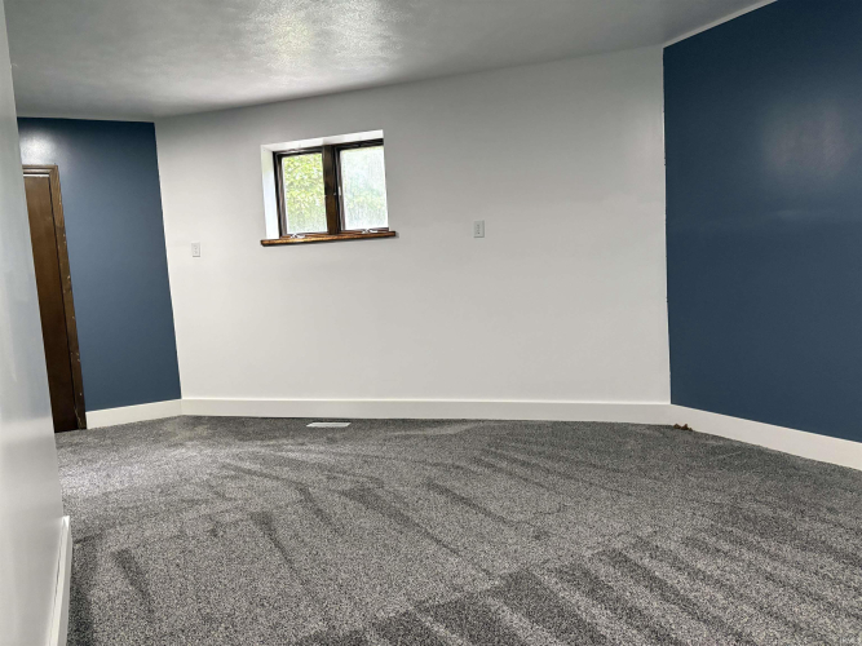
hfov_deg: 67.3
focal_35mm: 26
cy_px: 323
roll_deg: +3.7
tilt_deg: -4.4
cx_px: 431
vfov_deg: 53.0
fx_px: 647
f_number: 1.6
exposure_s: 1/60
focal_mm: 5.96
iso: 400
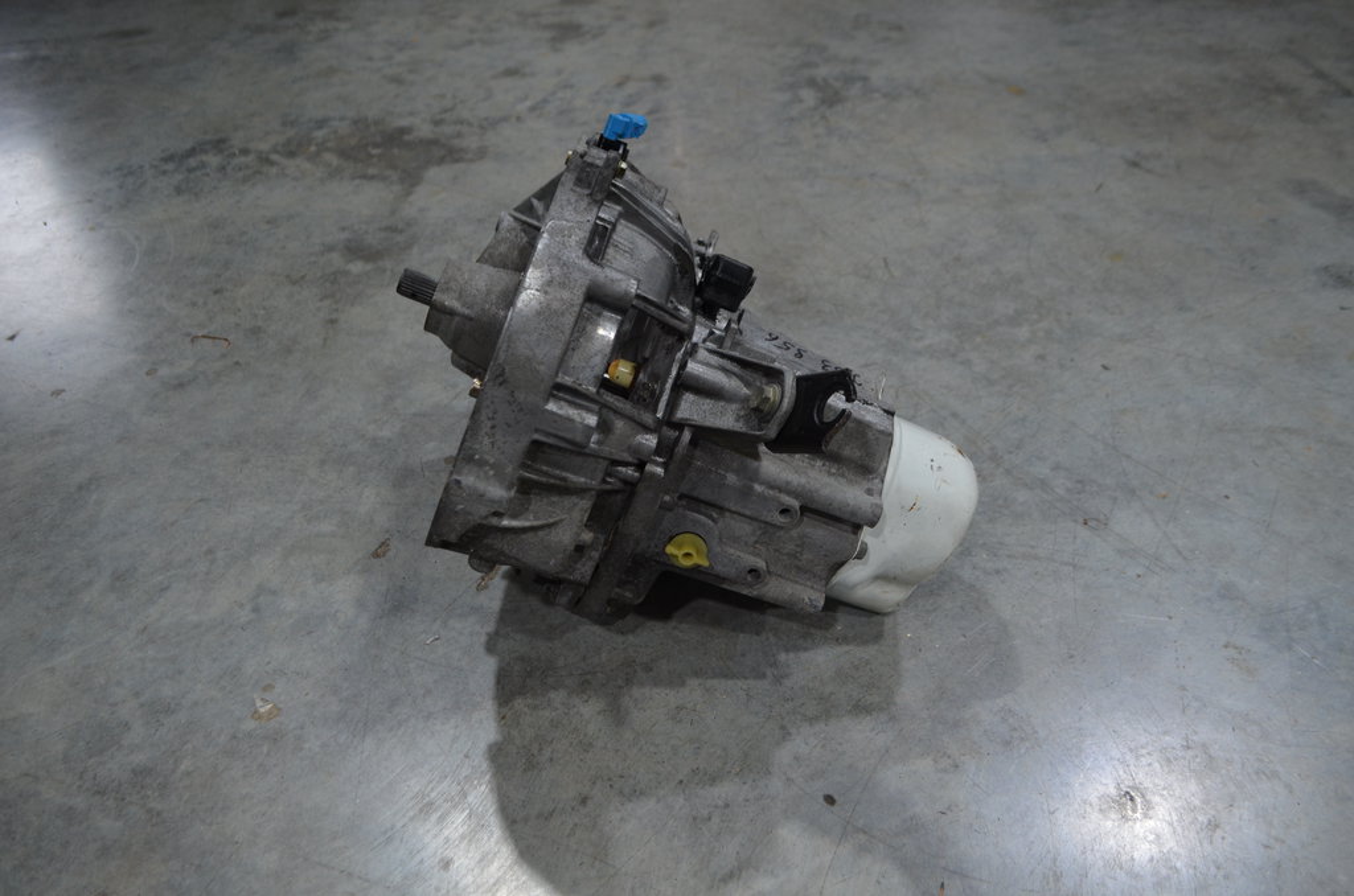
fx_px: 1126
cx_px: 677
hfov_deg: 62.0
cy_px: 448
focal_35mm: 30
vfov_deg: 43.4
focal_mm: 20
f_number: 4
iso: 500
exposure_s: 1/60
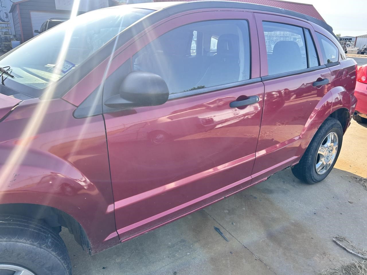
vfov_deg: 53.1
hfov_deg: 67.3
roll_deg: -0.8
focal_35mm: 26
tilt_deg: -18.8
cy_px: 138
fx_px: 276
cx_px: 184
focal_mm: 5.7
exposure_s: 1/763
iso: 50
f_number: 1.5
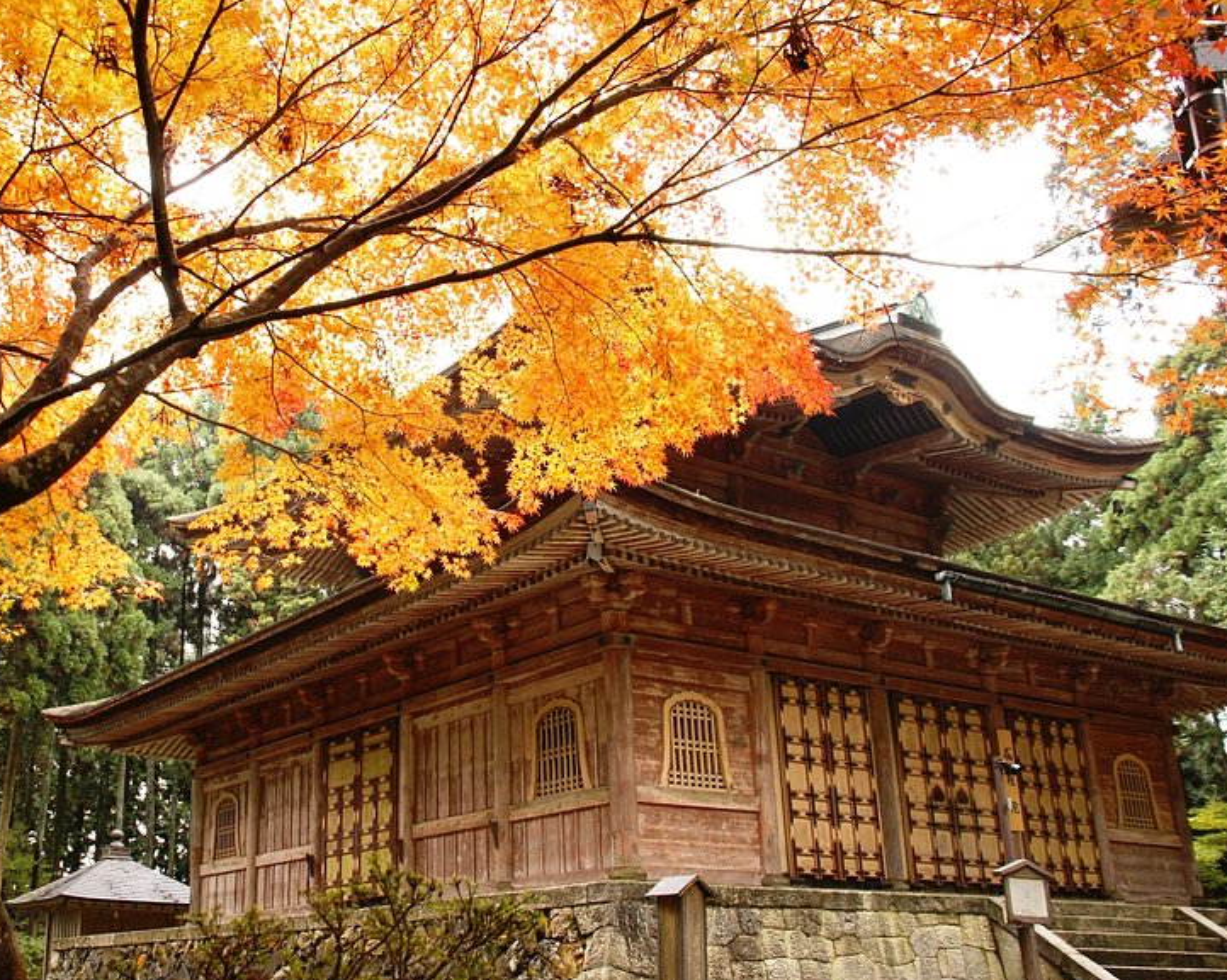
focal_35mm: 36
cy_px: 474
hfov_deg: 49.2
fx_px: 1307
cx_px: 382
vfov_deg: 41.1
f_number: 5.6
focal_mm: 18
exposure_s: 1/30
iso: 125
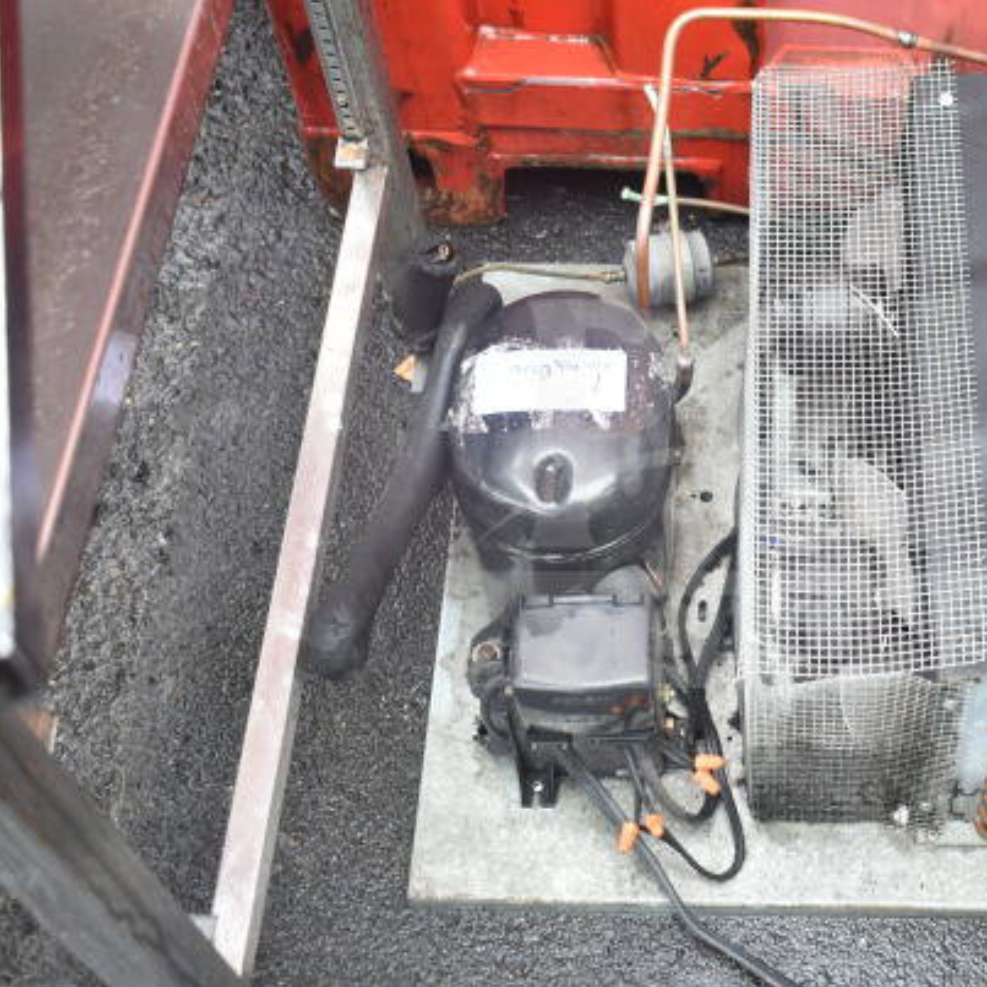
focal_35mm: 54
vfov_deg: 31.6
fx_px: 1742
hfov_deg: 31.1
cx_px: 745
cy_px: 494
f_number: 4.2
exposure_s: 1/50
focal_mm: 28
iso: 640
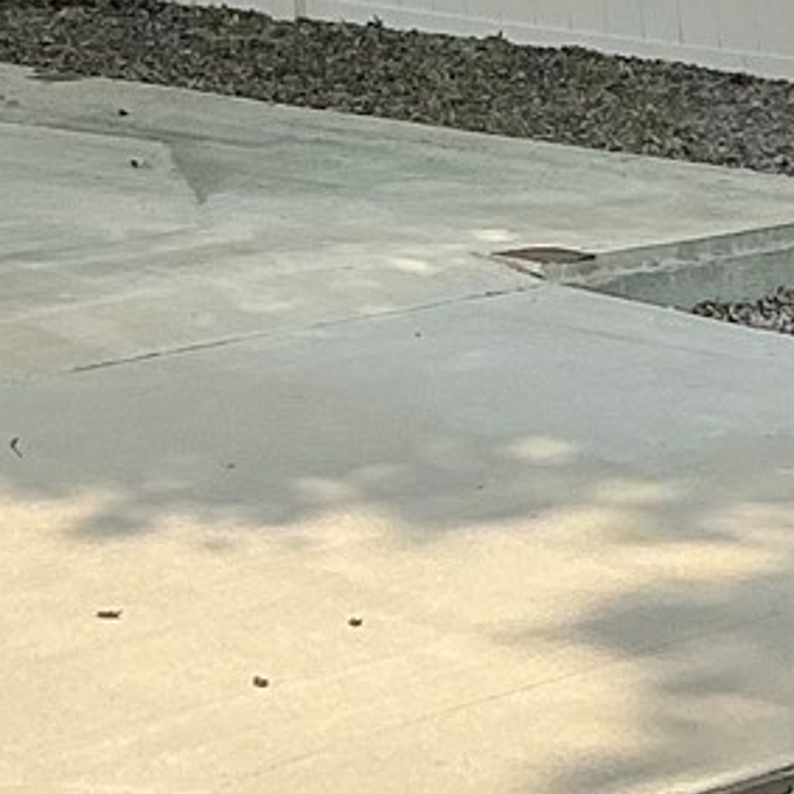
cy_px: -393
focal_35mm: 174
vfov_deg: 9.8
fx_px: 4515
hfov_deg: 10.0
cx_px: 168
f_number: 1.8
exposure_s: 1/1912
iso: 25
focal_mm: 3
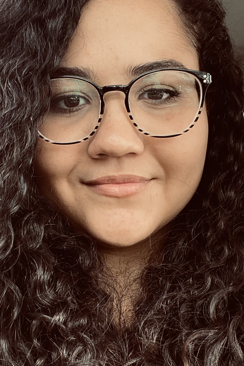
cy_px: 217
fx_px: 508
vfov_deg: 39.5
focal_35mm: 50
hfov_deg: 27.0
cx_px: 107
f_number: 2.2
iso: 64
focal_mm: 2.71
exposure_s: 1/122
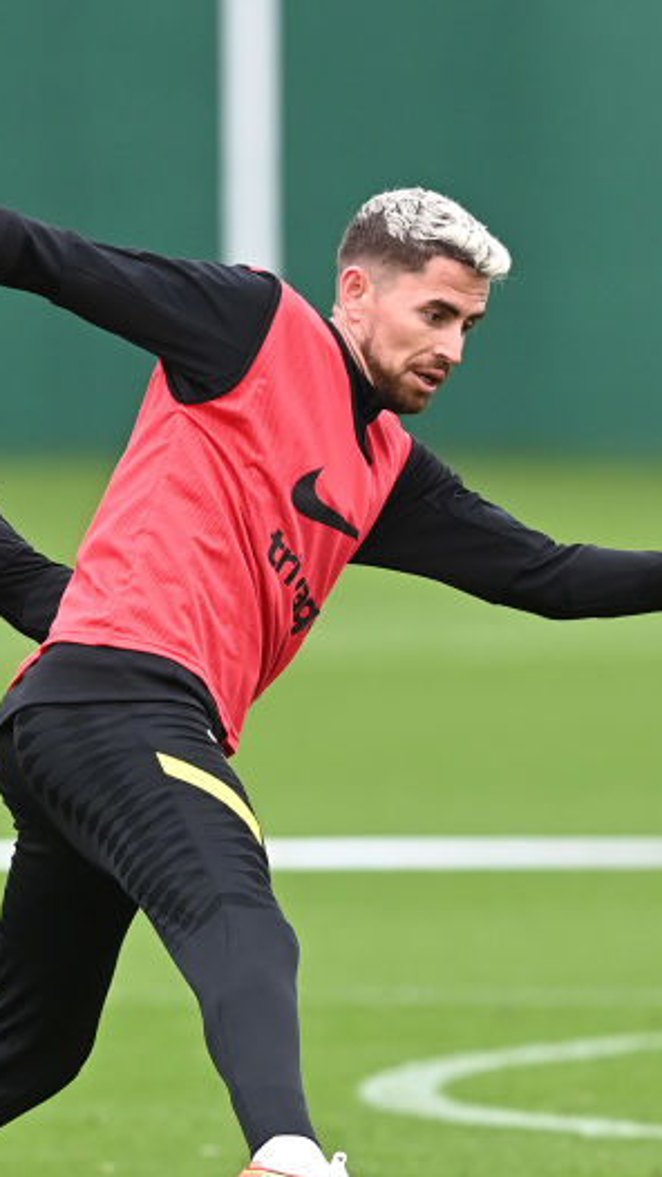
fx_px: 25456
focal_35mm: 816
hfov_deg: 1.5
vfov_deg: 2.6
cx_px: 311
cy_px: 672
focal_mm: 400
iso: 1000
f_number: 4
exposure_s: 1/1600
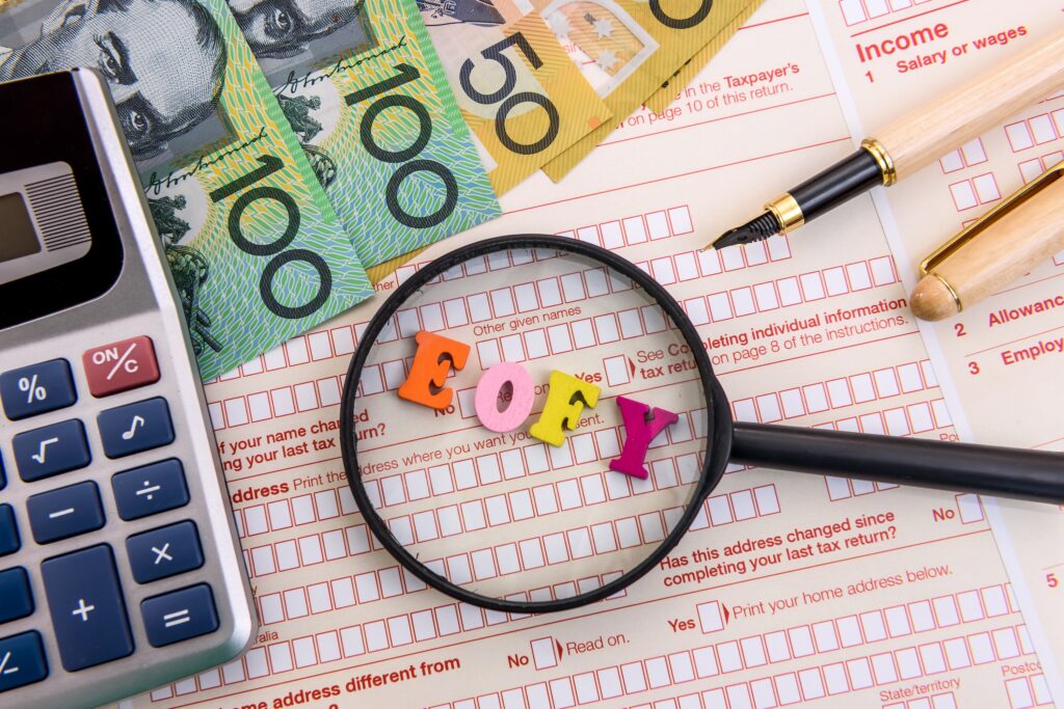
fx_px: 1330
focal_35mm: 45
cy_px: 354
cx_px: 532
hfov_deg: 43.6
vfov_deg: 29.9
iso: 320
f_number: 9
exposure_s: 1/160
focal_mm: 45
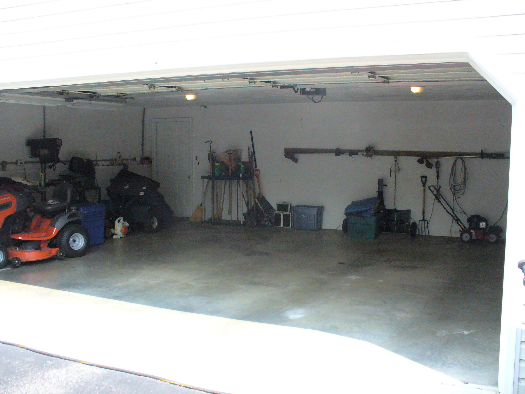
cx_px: 262
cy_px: 197
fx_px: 561
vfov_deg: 38.7
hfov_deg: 50.1
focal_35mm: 37
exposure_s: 1/250
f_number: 5.6
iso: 400
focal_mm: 6.1
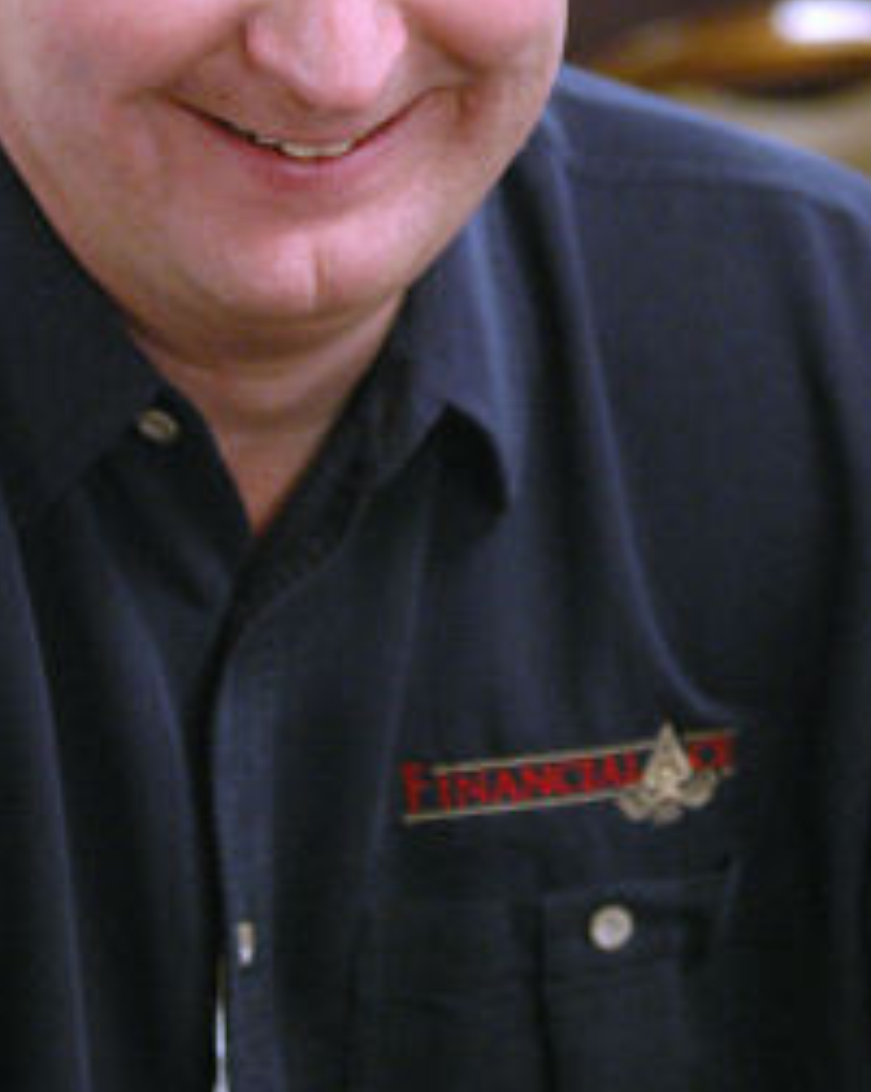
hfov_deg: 8.4
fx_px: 5908
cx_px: 358
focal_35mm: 183
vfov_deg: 10.5
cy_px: 130
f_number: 2.8
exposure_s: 1/80
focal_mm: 70
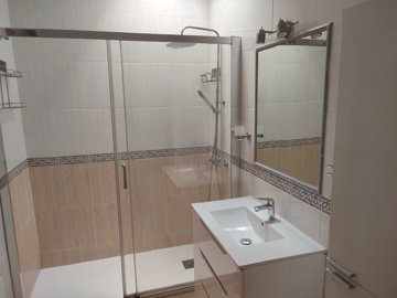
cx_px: 198
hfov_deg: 69.4
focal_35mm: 25
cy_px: 149
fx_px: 287
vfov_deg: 54.9
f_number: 1.9
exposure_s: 1/50
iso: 126
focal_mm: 6.04
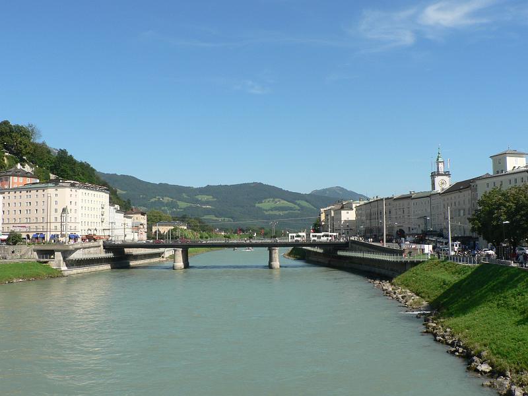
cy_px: 198
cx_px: 264
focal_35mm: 36
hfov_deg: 51.4
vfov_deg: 39.7
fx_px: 549
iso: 80
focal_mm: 6
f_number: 5.6
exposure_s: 1/400
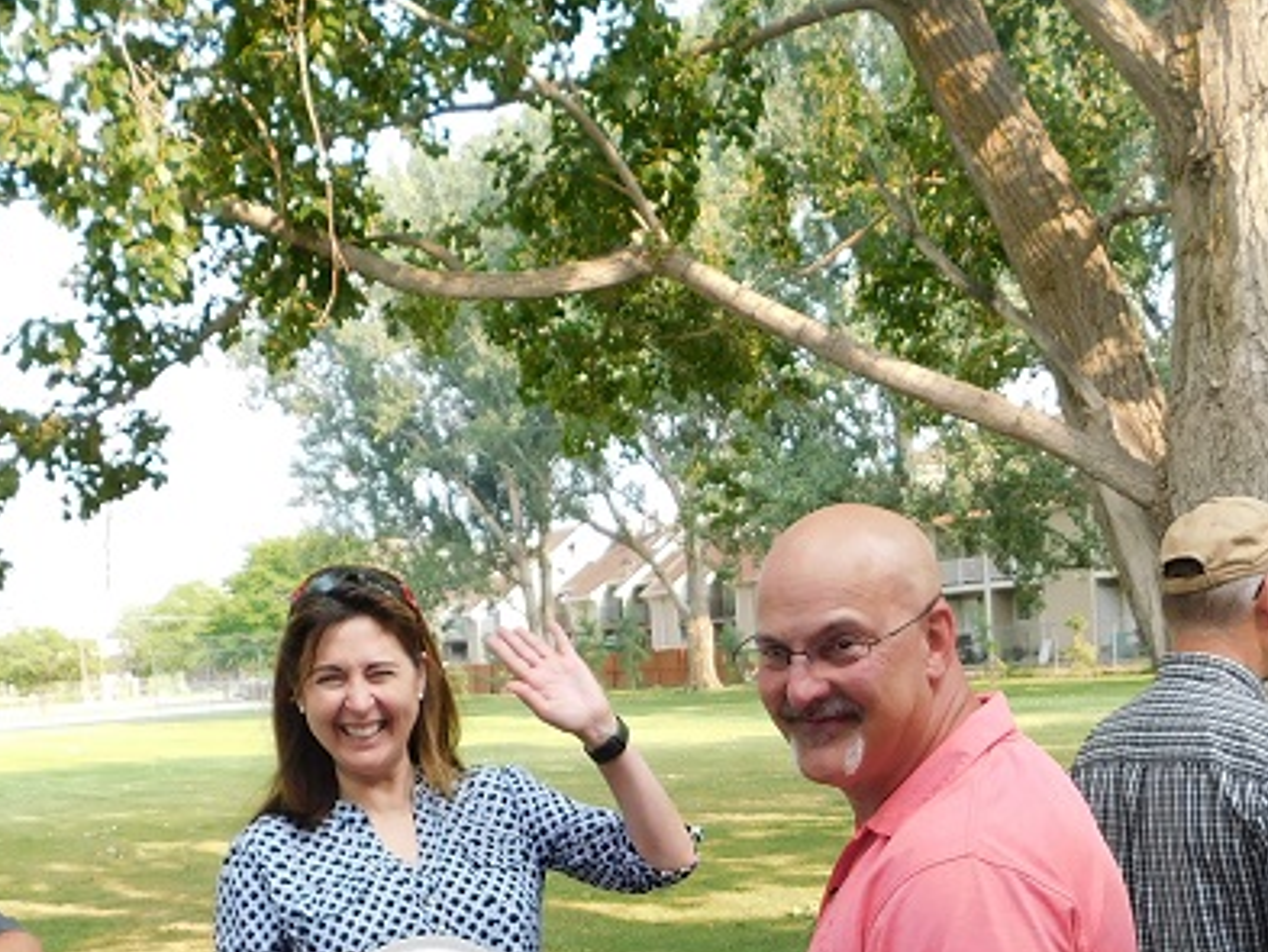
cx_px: 755
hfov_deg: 35.4
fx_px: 1979
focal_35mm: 54
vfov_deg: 25.9
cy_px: 917
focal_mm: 4
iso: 125
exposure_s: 1/200
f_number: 3
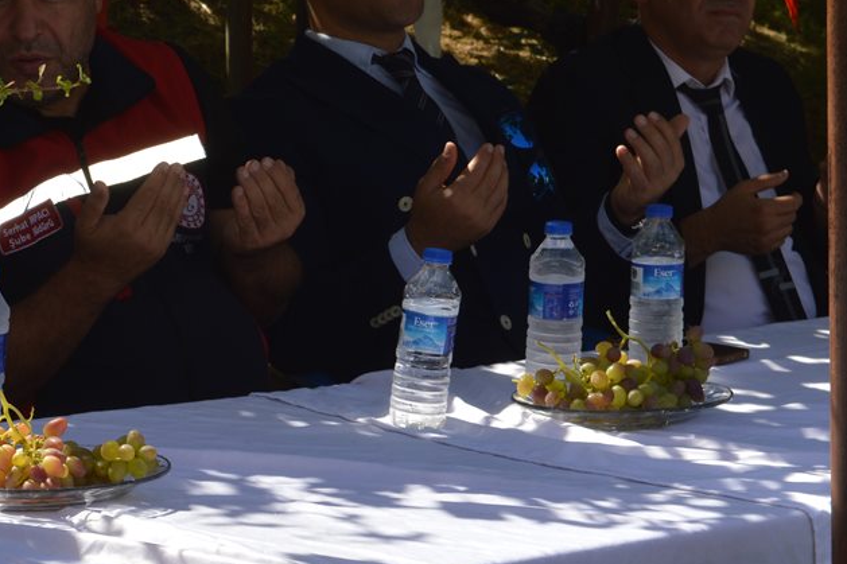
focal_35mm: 179
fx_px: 4212
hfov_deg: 11.4
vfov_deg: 7.7
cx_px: 74
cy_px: 131
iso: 100
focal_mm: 55
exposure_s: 1/200
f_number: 9
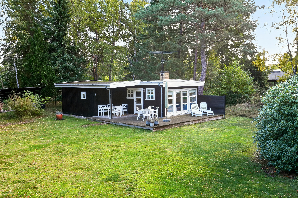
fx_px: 290
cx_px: 149
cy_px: 99
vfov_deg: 37.8
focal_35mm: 35
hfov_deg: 54.4
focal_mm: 35
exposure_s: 1/20
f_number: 9
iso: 400
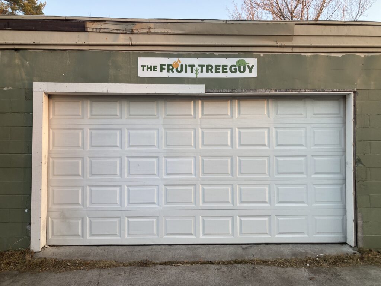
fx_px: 308
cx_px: 190
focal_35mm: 28
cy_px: 143
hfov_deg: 63.4
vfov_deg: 49.7
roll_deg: -0.8
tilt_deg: +2.2
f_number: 1.8
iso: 25
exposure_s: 1/121
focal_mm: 3.99
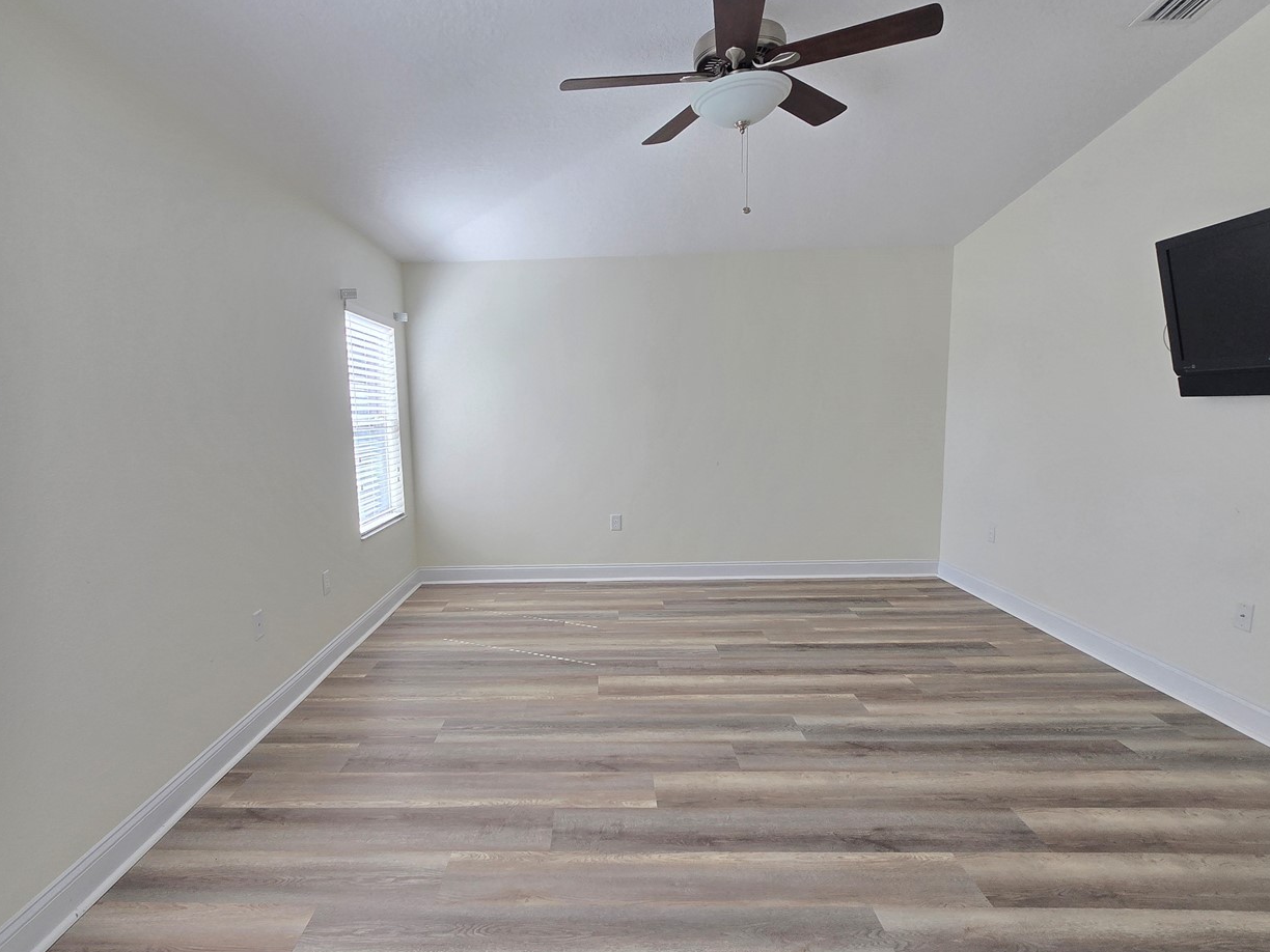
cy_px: 486
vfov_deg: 74.7
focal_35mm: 17
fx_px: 624
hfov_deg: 90.7
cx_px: 567
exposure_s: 1/120
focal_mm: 2.2
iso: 80
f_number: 2.2
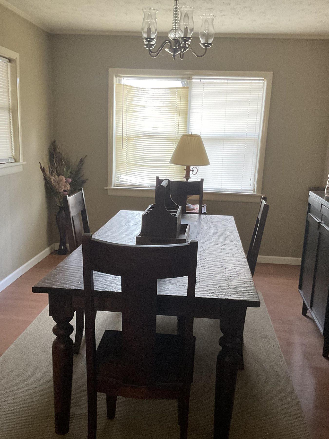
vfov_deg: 50.0
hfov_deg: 38.6
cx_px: 152
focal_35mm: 37
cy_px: 245
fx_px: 469
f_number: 1.8
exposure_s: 1/60
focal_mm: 3
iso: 250
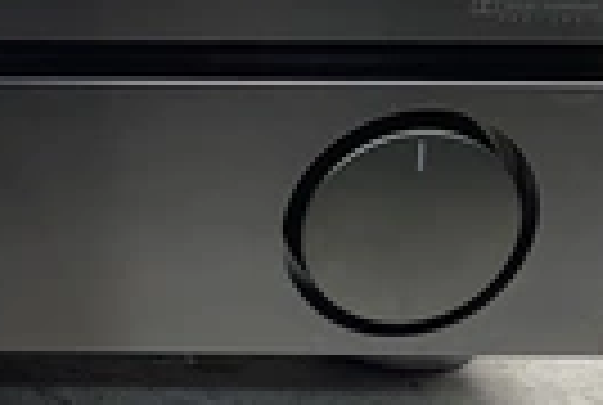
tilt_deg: -23.8
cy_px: 180
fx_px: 1612
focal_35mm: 96
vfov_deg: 14.3
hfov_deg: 19.5
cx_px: -194
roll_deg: -0.8
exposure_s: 1/60
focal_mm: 3.3
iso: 64
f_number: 2.4
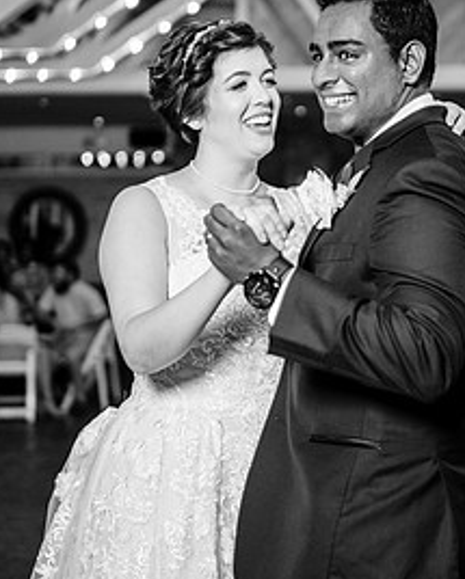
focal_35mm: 81
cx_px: 336
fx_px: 1391
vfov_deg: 23.5
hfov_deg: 18.9
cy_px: 216
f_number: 1.4
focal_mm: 35
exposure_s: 1/200
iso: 200
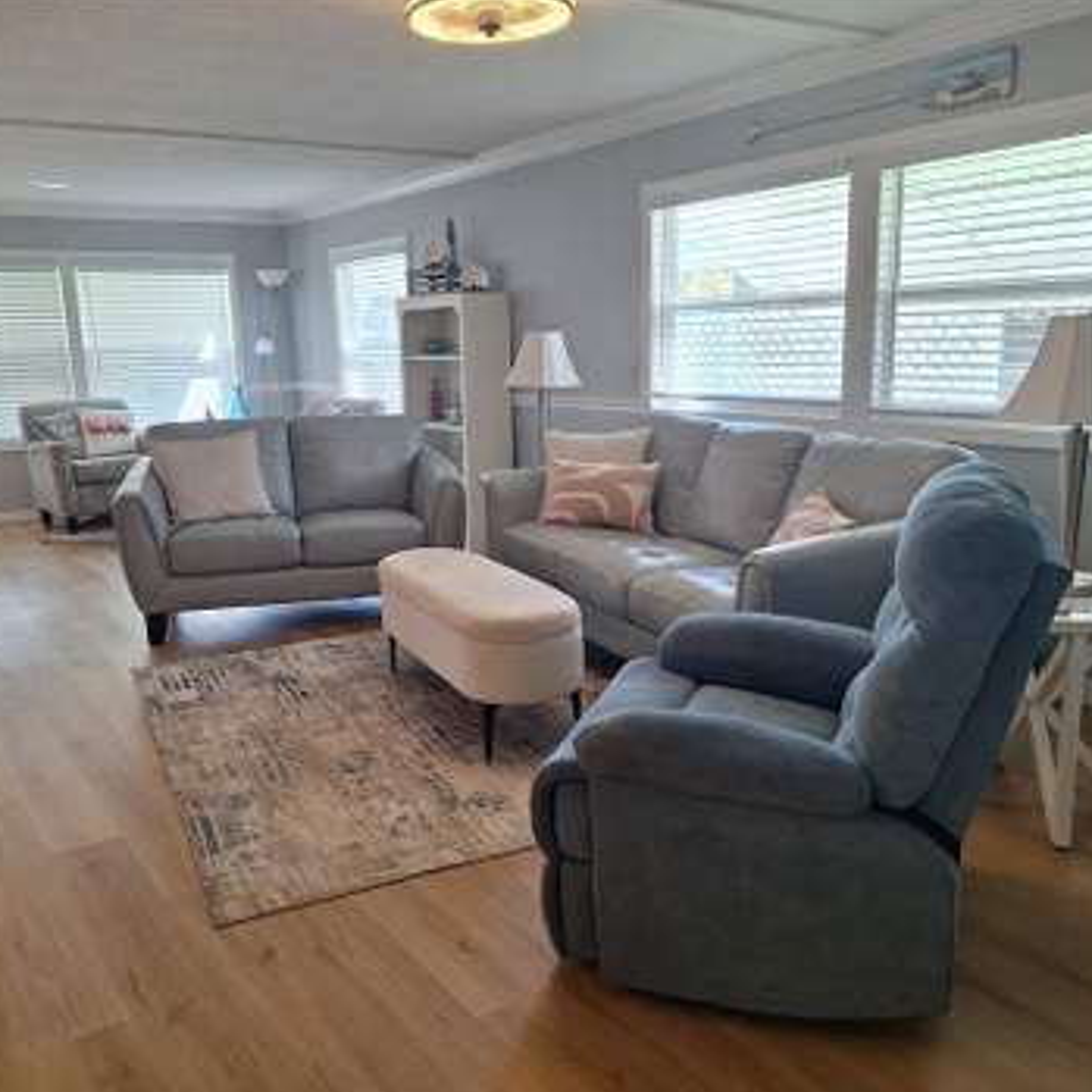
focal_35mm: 28
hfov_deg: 57.1
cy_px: 554
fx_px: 999
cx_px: 479
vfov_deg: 57.3
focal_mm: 5.54
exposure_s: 1/120
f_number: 1.8
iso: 50
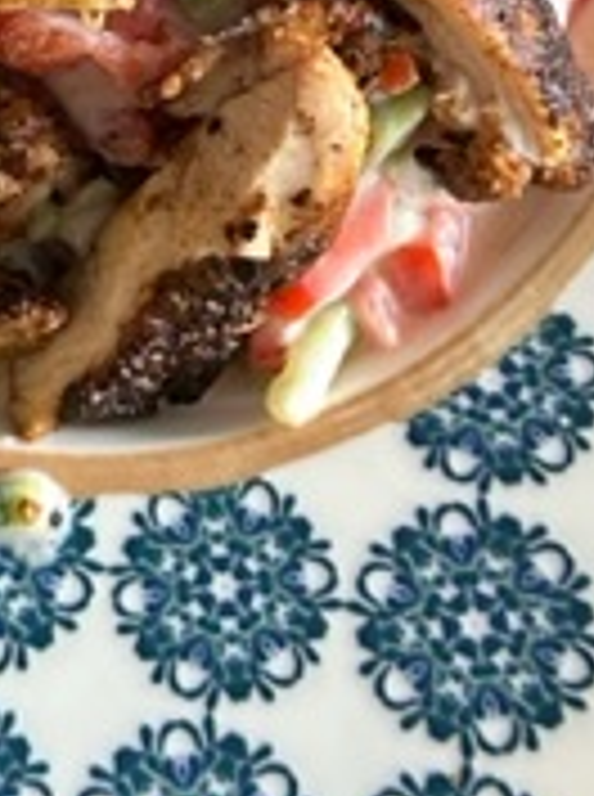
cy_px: 144
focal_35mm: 87
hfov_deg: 16.8
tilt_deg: -75.0
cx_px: 140
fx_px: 1998
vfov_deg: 22.2
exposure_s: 1/50
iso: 400
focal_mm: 6.86
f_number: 1.78
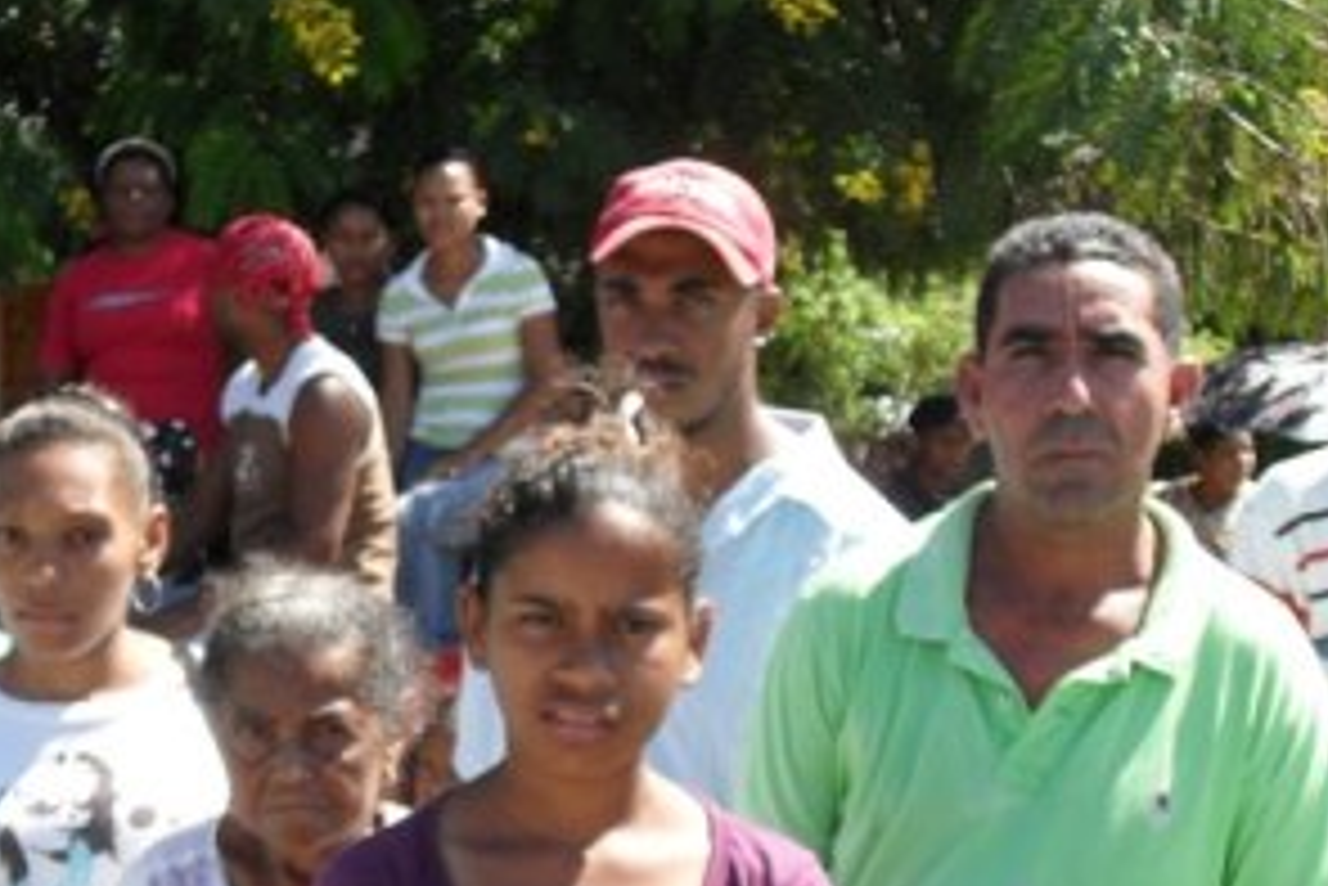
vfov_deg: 17.2
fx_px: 2916
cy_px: 670
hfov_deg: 25.4
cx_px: 342
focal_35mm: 79
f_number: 3.3
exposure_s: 1/350
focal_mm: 8.8
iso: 100
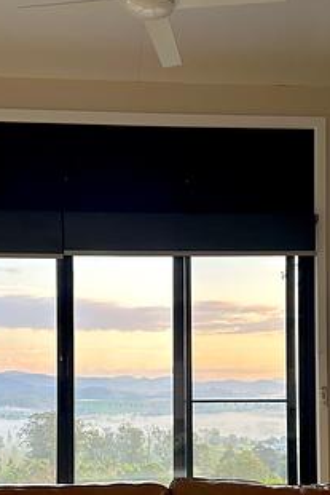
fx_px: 687
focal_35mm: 50
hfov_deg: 27.0
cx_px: 167
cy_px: 363
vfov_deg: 38.7
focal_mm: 6.86
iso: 125
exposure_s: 1/121
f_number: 1.78
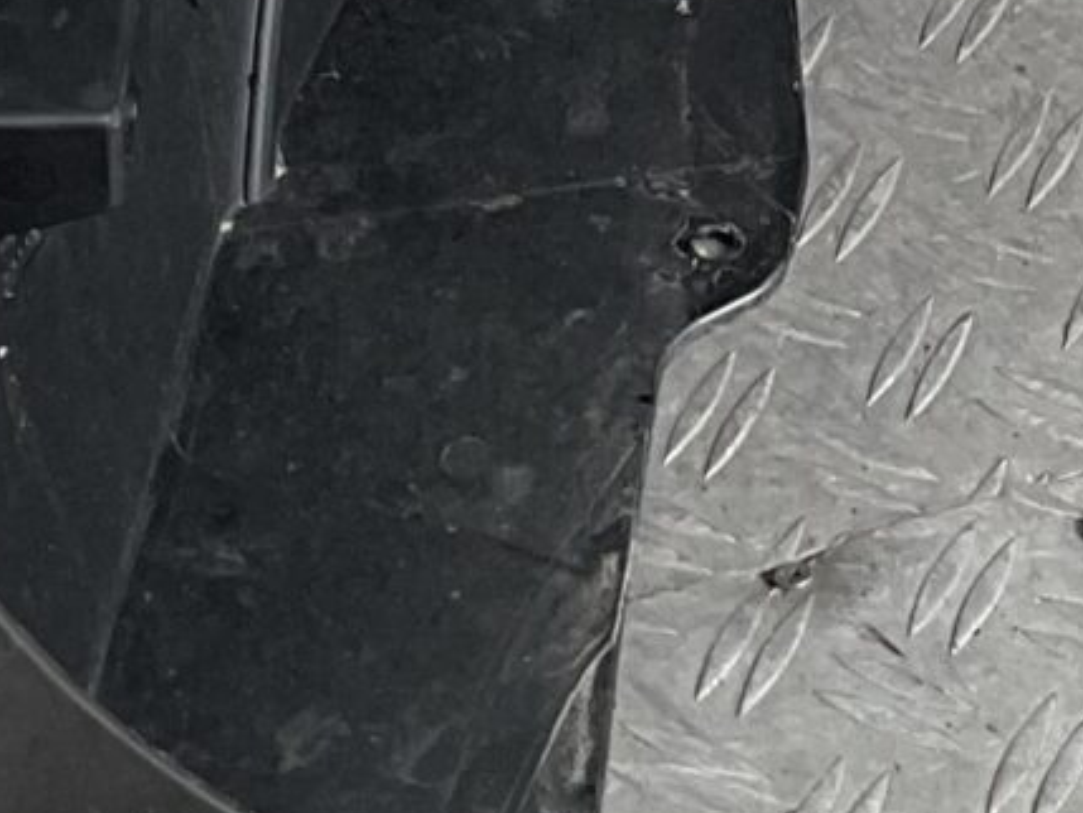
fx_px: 5414
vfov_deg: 8.0
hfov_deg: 11.0
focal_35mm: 173
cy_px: -1129
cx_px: 1623
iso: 16
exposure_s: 1/268
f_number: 1.8
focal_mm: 3
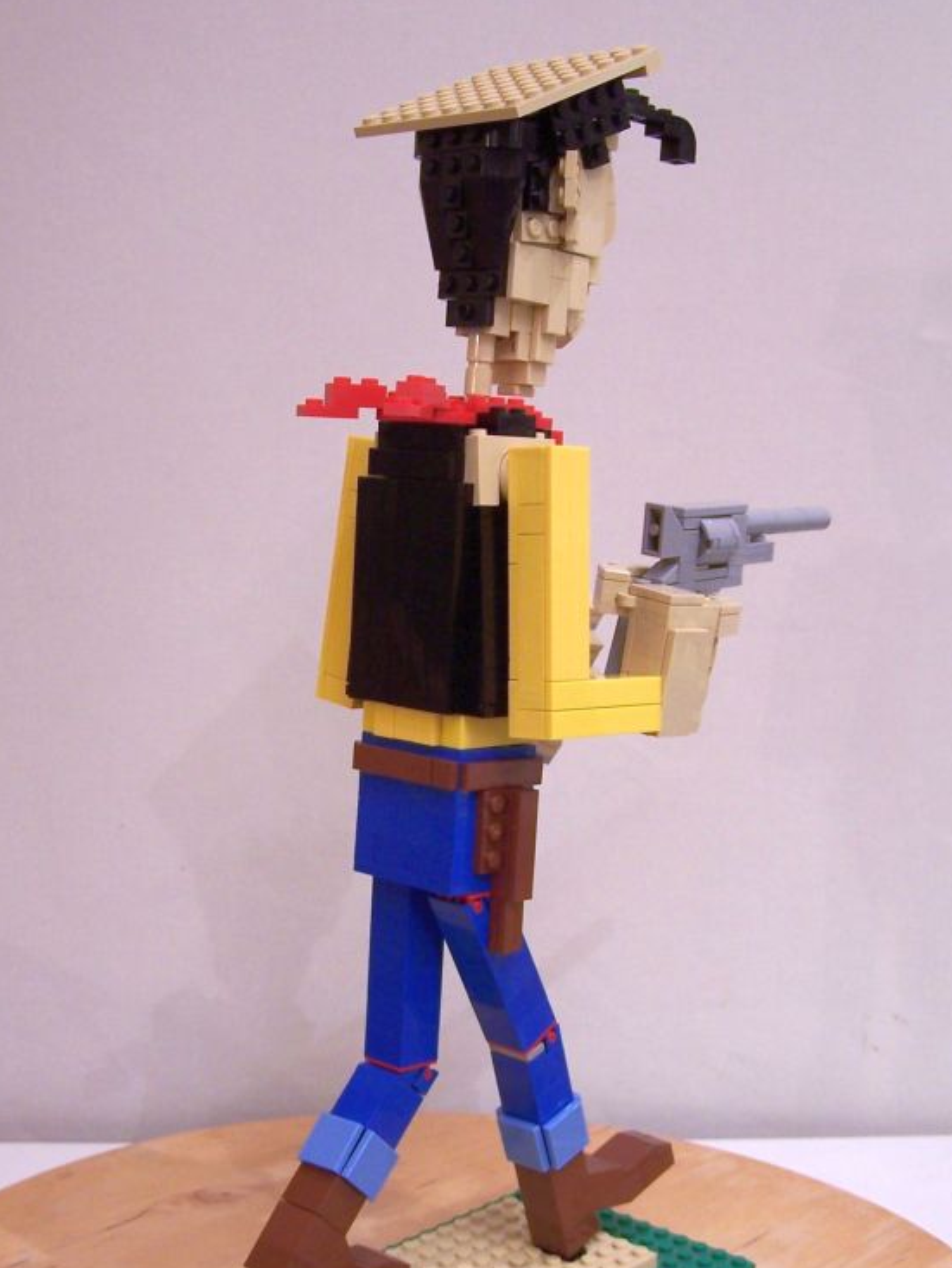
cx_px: 425
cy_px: 736
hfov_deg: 27.5
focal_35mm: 53
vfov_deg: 36.1
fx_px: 1942
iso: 80
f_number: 2.8
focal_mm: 6.3
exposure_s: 1/4
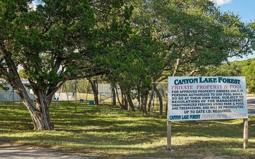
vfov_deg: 26.8
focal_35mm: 48
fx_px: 333
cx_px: 121
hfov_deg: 41.8
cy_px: 86
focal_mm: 35
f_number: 8
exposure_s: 1/50
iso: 200
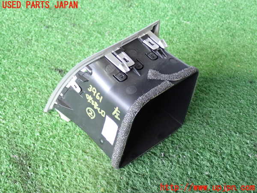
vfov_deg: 29.1
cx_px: 128
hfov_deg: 38.2
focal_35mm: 50
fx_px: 371
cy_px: 96
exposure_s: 1/15
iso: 800
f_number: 3.2
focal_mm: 9.01
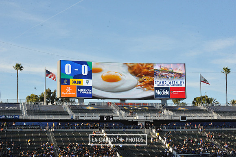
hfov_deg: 25.4
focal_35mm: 80
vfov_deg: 17.0
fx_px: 524
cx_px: 118
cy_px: 78
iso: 1600
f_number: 16
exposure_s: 1/1000
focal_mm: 80
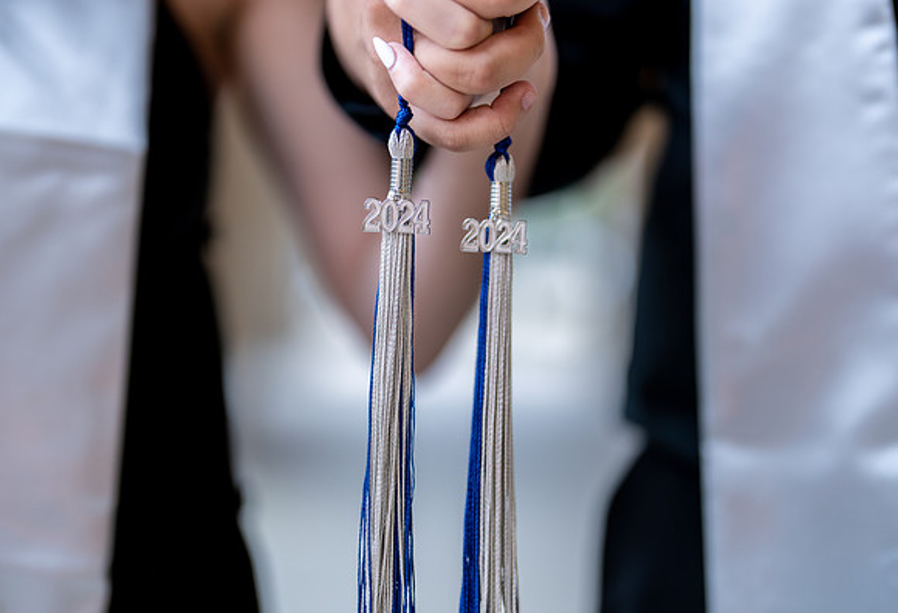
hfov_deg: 38.1
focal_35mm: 52
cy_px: 306
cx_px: 442
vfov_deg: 26.5
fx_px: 1299
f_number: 1.2
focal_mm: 50
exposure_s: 1/320
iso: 200
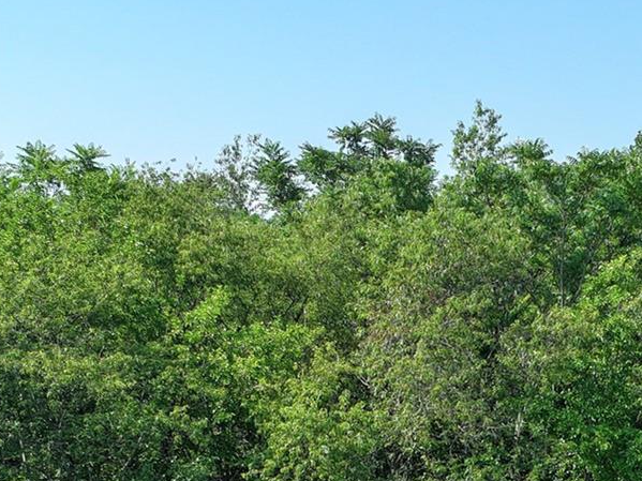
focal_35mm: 82
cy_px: 777
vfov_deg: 16.1
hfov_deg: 23.5
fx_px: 1520
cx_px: 498
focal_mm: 12.29
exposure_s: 1/1600
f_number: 2.8
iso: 140
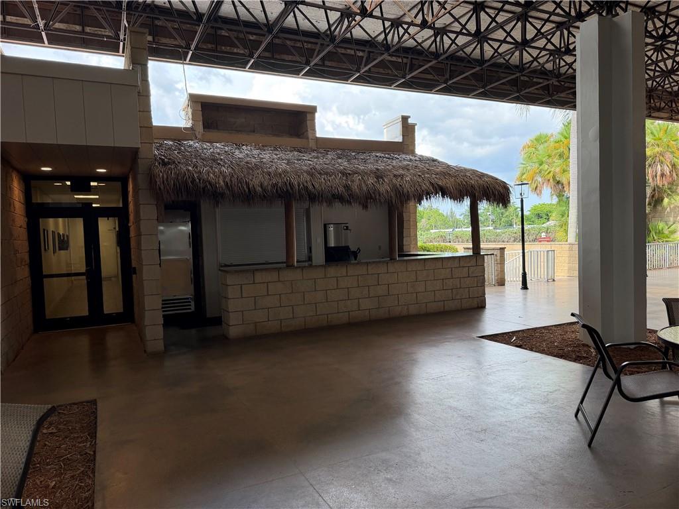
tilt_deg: -2.9
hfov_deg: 71.6
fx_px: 471
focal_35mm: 24
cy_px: 254
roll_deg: +1.8
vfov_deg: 56.8
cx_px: 340
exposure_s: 1/510
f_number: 1.78
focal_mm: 6.76
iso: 100
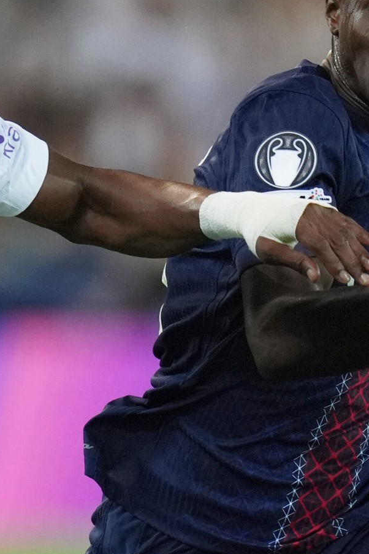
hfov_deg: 0.9
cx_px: -184
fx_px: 23891
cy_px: 553
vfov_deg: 1.3
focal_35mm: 1554
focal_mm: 400
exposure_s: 1/1600
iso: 2500
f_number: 3.2
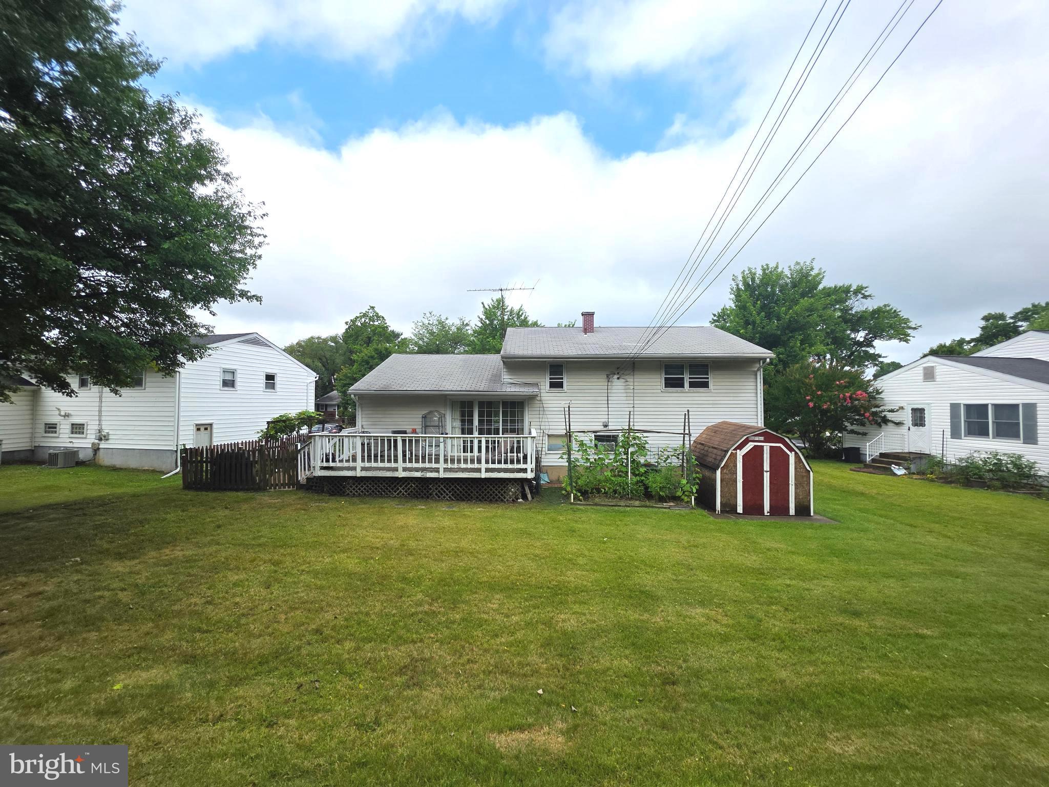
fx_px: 394
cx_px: 524
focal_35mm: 13
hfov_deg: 106.2
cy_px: 394
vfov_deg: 89.9
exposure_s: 1/2443
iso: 40
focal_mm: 2.2
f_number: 1.9
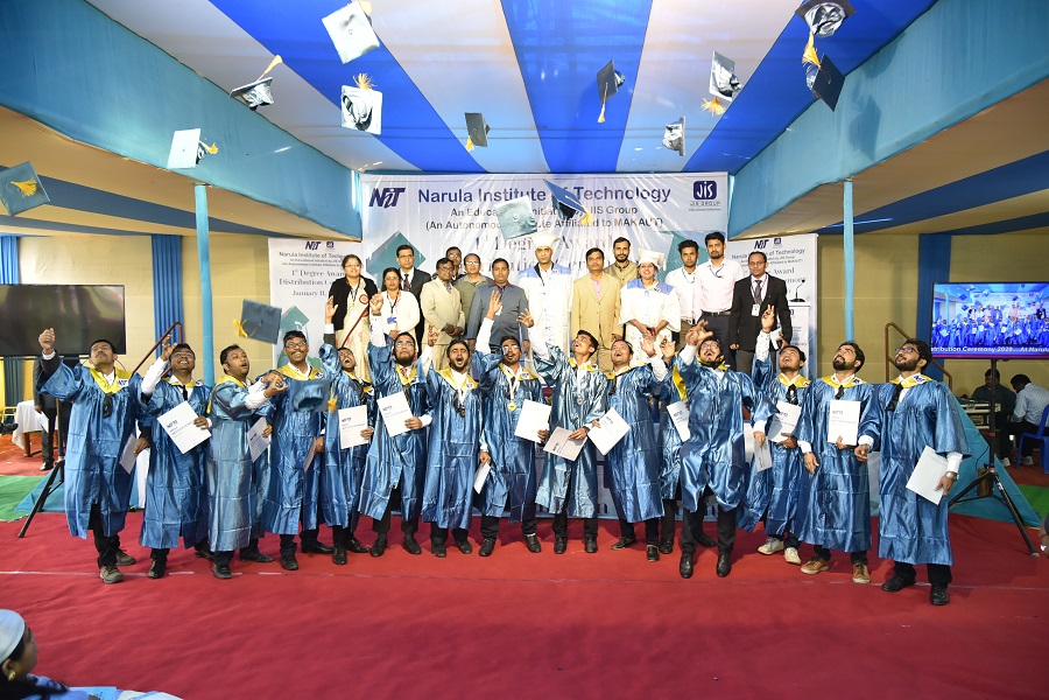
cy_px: 350
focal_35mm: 24
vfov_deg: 53.1
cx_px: 524
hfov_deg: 73.7
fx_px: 699
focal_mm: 24
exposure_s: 1/200
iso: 1250
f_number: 4
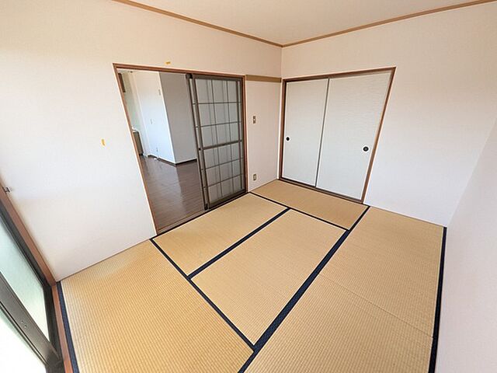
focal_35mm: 14
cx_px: 248
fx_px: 201
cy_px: 186
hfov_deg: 102.1
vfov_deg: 85.7
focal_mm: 1.85
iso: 143
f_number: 2.2
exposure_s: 1/133
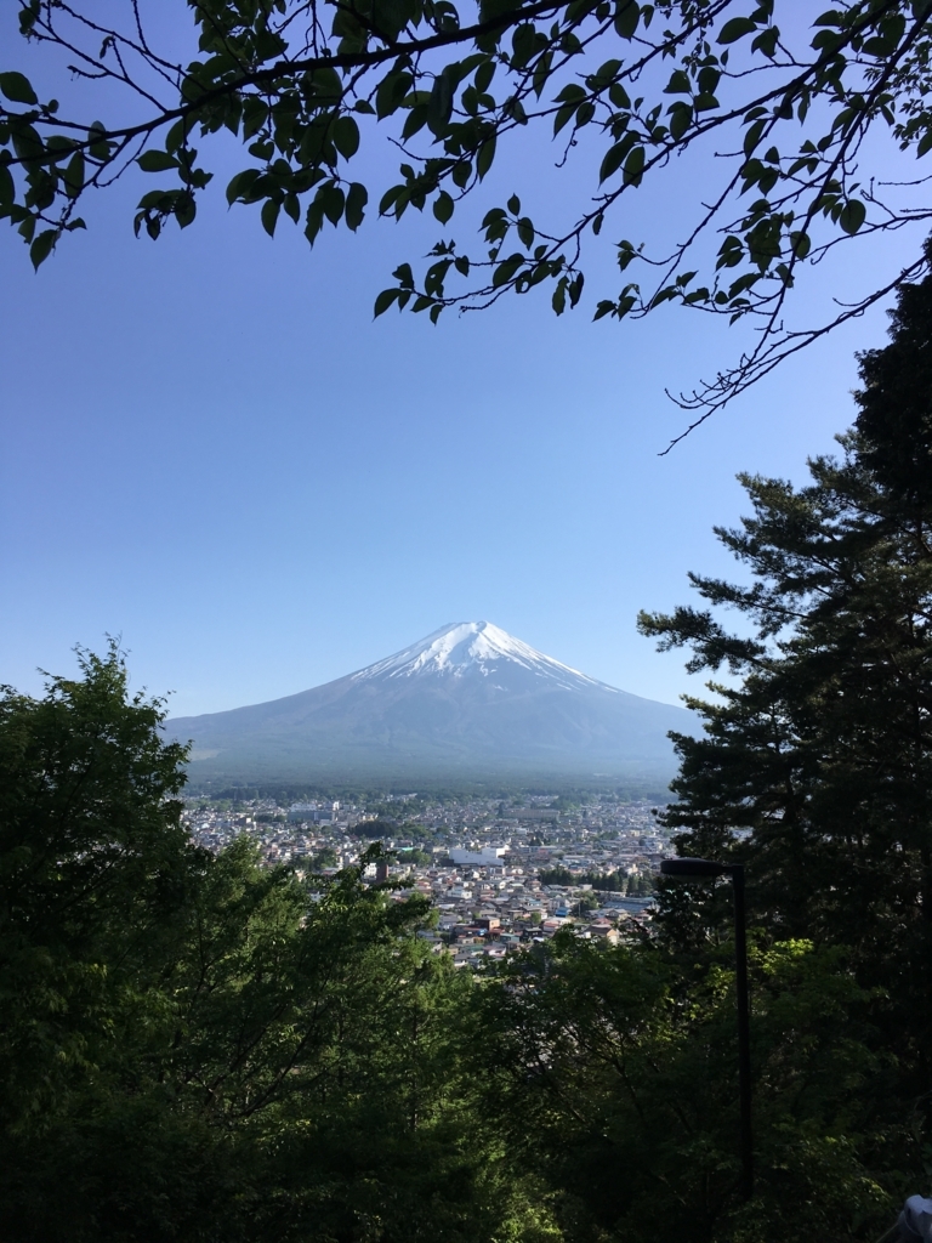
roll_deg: -1.2
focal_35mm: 29
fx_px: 1041
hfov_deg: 48.2
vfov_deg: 61.7
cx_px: 466
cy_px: 622
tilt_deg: +9.5
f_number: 2.2
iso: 25
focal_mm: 4.15
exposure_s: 1/1425
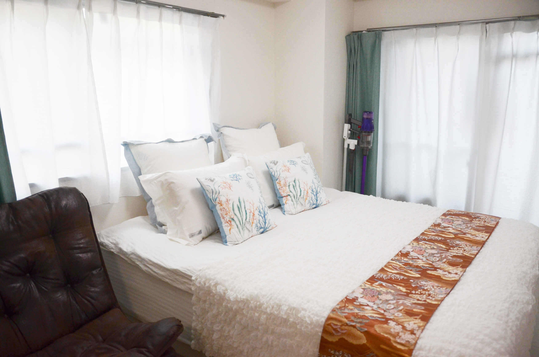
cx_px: 270
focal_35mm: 27
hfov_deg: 67.5
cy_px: 178
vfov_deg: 47.7
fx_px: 403
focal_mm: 18
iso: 800
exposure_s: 1/3200
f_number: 1.8
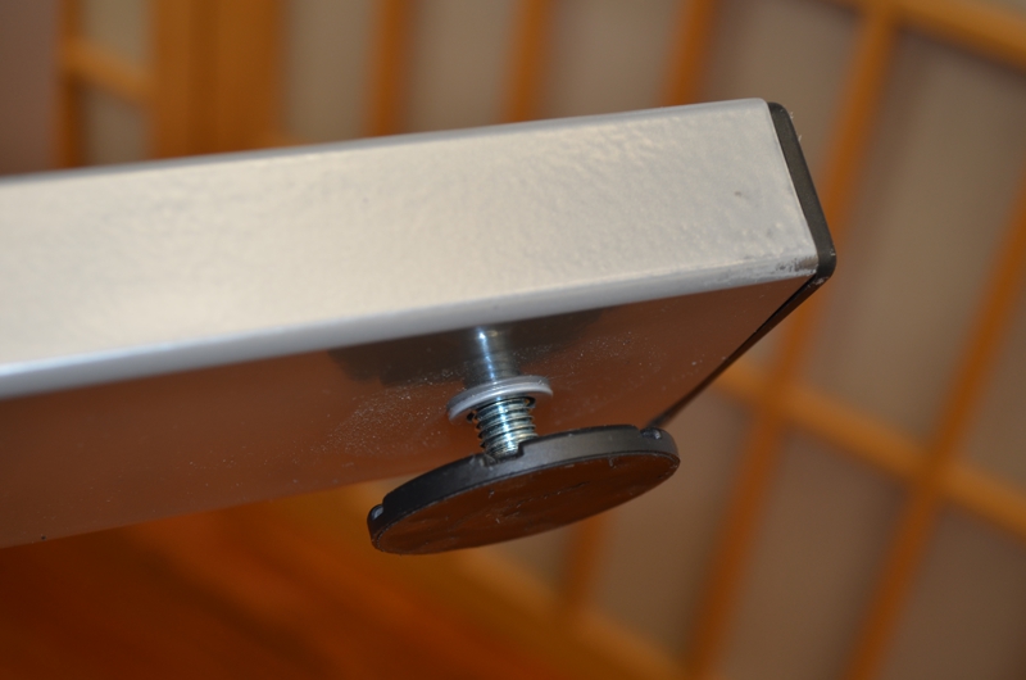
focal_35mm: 57
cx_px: 513
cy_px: 340
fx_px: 1621
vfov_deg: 23.7
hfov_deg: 35.1
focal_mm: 38
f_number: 5.6
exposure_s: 1/30
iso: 200
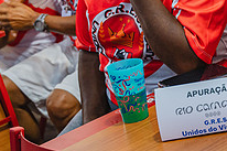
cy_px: -7
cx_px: 289
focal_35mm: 124
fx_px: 781
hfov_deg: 15.8
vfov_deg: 10.9
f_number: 4
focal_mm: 44
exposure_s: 1/250
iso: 1600
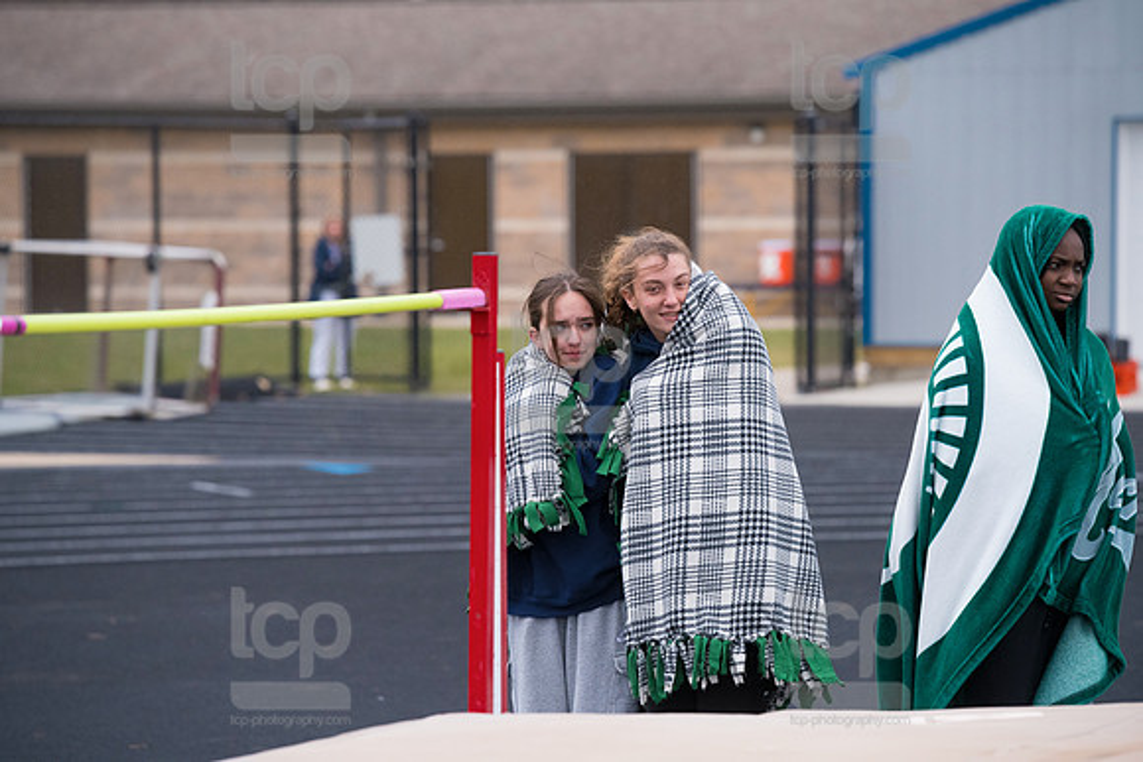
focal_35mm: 200
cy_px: 381
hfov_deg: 10.3
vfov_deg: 6.9
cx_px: 572
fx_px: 6351
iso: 2000
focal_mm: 200
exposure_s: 1/2000
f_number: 5
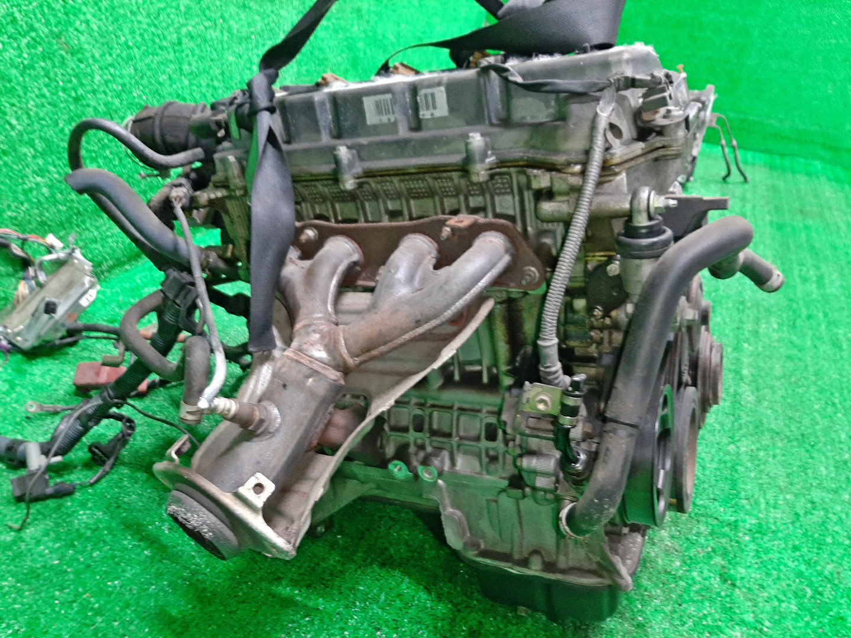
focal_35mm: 26
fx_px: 639
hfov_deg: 67.3
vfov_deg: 53.1
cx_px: 426
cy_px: 319
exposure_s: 1/25
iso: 218
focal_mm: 3.93
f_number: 1.7
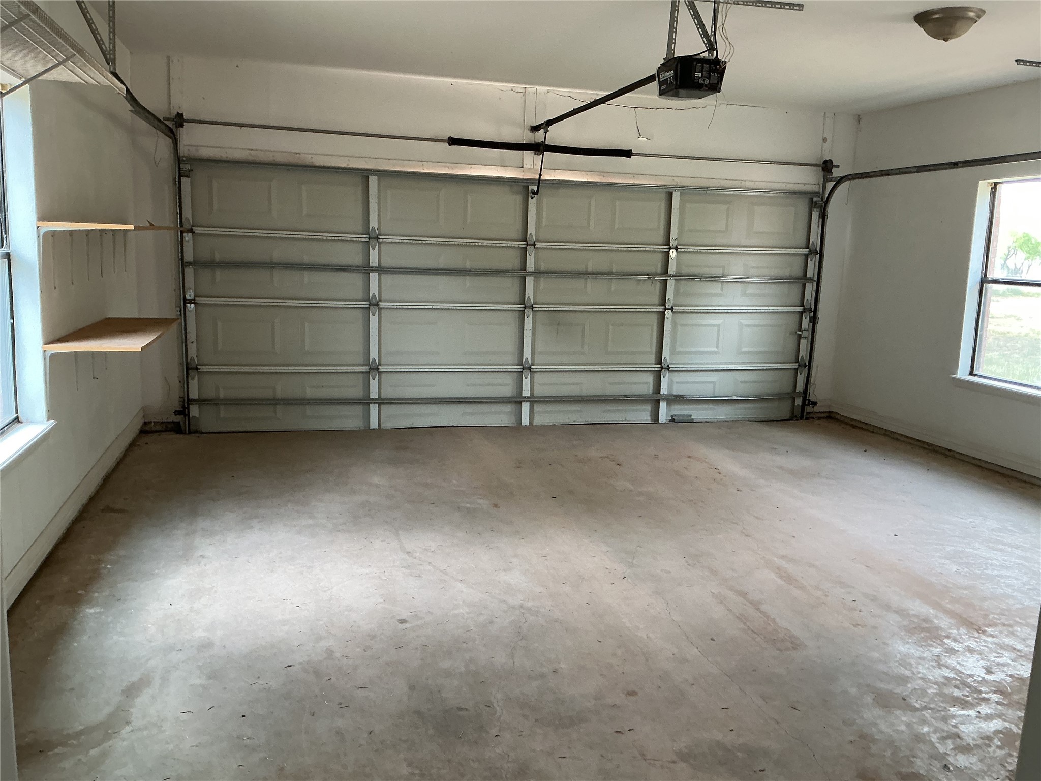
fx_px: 872
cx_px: 520
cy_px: 390
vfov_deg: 48.2
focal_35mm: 29
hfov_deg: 61.7
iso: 100
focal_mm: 3
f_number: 1.8
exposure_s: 1/60
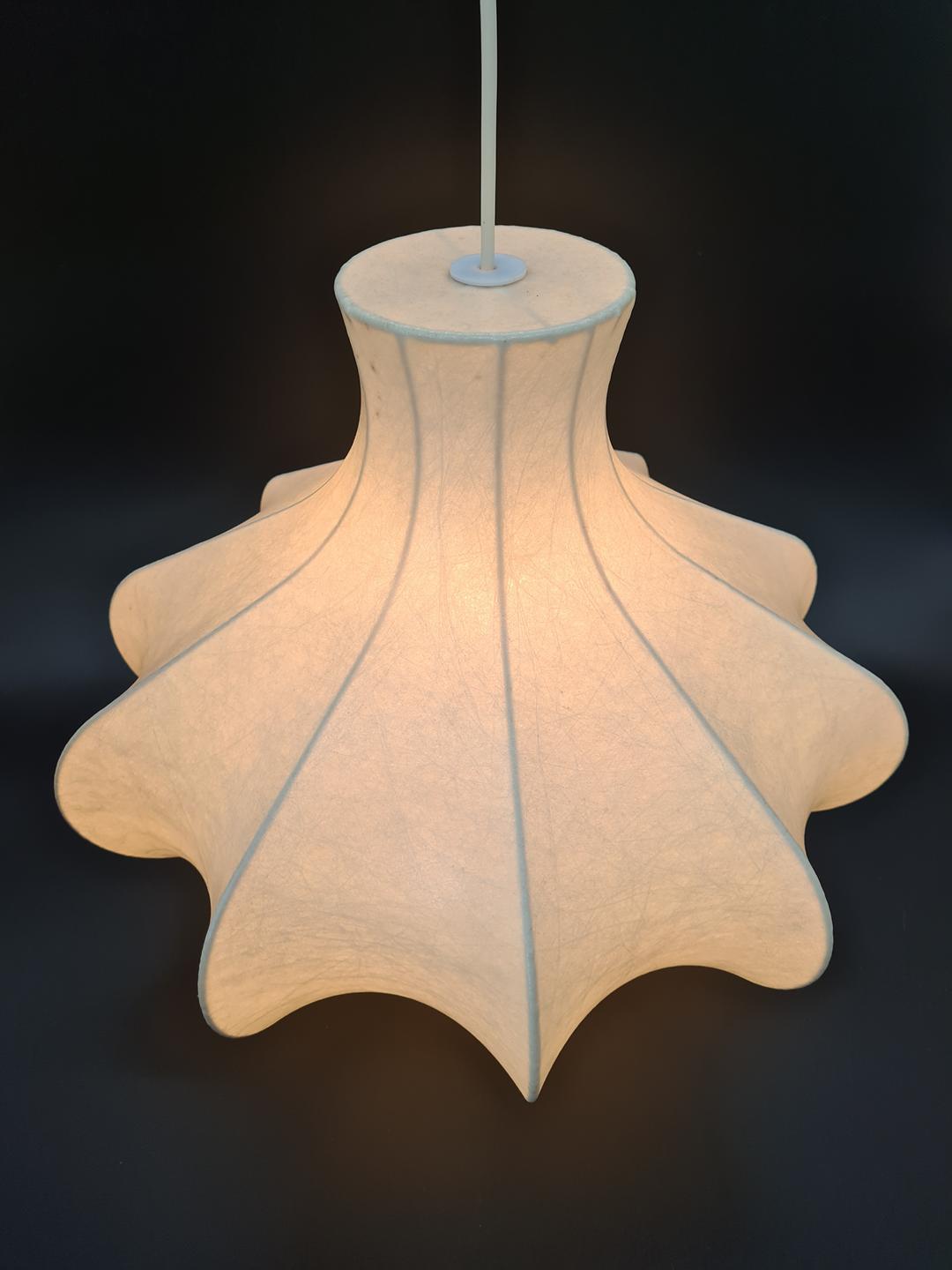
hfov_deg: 53.1
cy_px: 635
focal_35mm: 26
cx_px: 476
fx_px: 953
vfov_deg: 67.3
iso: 50
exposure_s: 1/100
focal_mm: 5.4
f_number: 1.8
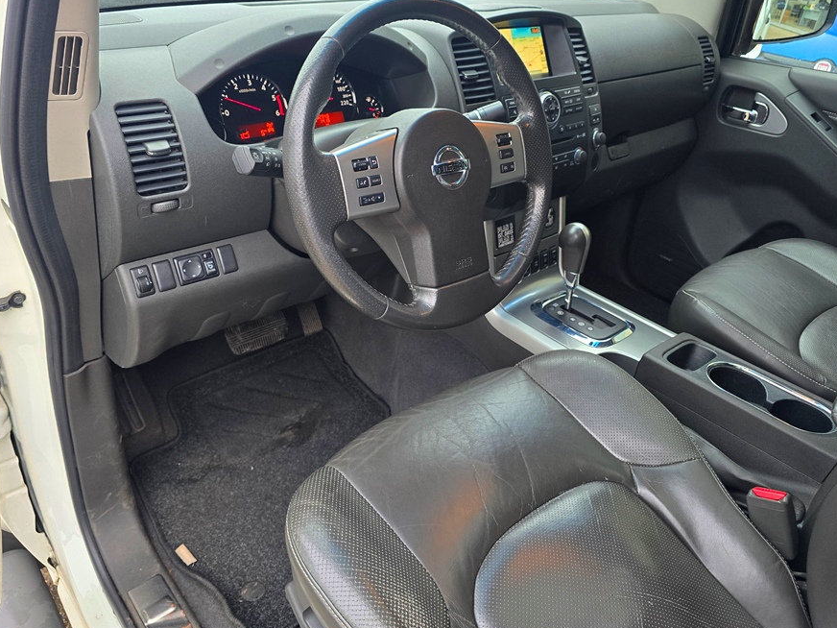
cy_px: 265
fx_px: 653
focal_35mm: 27
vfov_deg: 51.2
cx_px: 433
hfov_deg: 65.3
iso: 200
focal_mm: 6.3
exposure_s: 1/180
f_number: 1.7
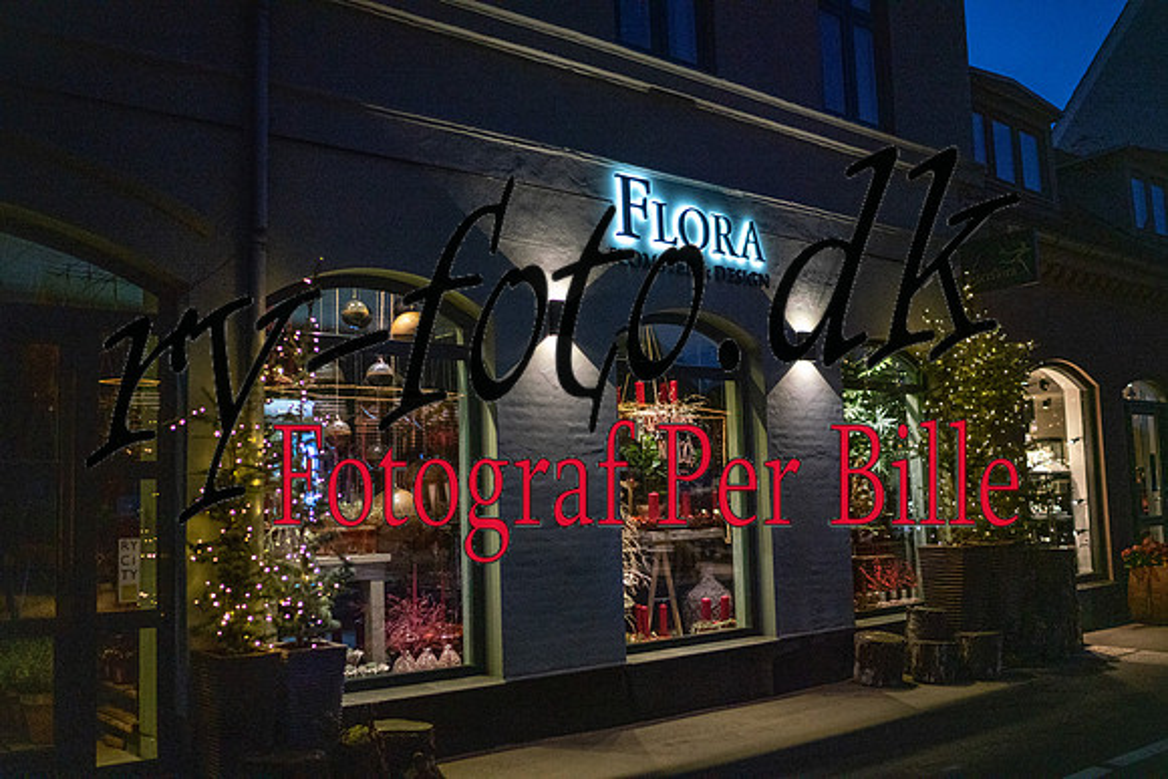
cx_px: 584
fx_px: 1136
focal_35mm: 35
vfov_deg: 37.9
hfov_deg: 54.4
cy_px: 390
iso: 5000
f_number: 1.4
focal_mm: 35
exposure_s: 1/1600
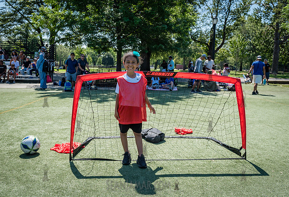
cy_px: 89
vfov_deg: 40.5
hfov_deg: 56.7
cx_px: 140
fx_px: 268
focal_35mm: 33
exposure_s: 1/1000
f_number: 4
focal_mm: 26
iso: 200
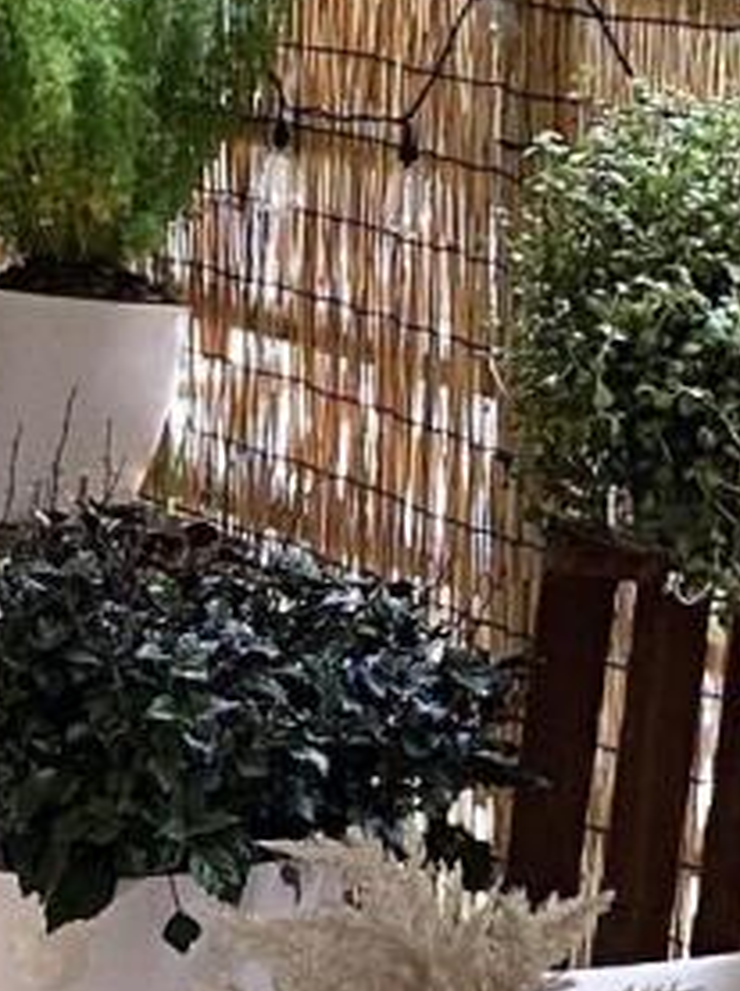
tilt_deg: -14.8
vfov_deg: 10.4
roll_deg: +0.6
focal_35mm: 188
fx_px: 5371
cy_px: 1063
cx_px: 225
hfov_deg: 7.9
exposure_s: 1/97
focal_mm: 4.25
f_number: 1.8
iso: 125
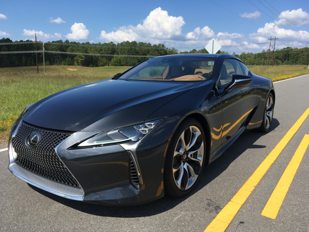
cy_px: 116
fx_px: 259
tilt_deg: -8.6
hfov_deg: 61.7
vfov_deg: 48.2
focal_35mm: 29
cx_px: 154
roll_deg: -1.6
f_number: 2.2
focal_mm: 4.15
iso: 25
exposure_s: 1/1374
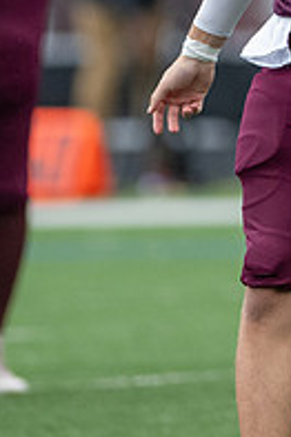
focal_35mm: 1300
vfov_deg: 1.6
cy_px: -155
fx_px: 15789
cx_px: 454
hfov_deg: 1.1
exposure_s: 1/1250
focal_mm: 300
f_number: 2.8
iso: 1600
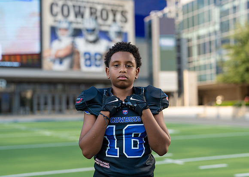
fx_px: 398
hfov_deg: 34.8
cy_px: 91
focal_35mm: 56
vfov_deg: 25.2
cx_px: 125
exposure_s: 1/1250
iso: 100
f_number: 2
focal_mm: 50
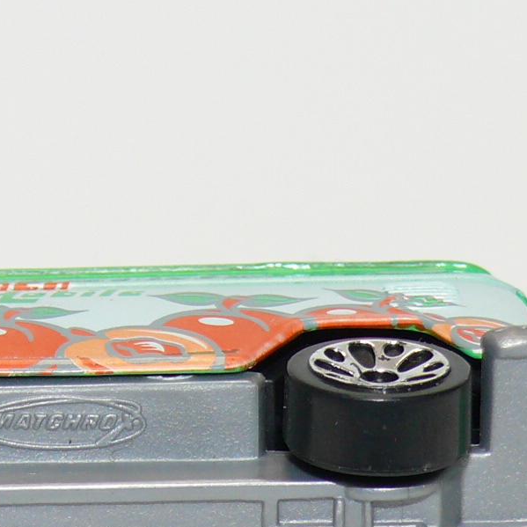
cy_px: 498
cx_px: 71
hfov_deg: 7.2
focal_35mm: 241
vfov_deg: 7.2
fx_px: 4151
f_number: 4
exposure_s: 1/30
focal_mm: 13.3
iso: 100
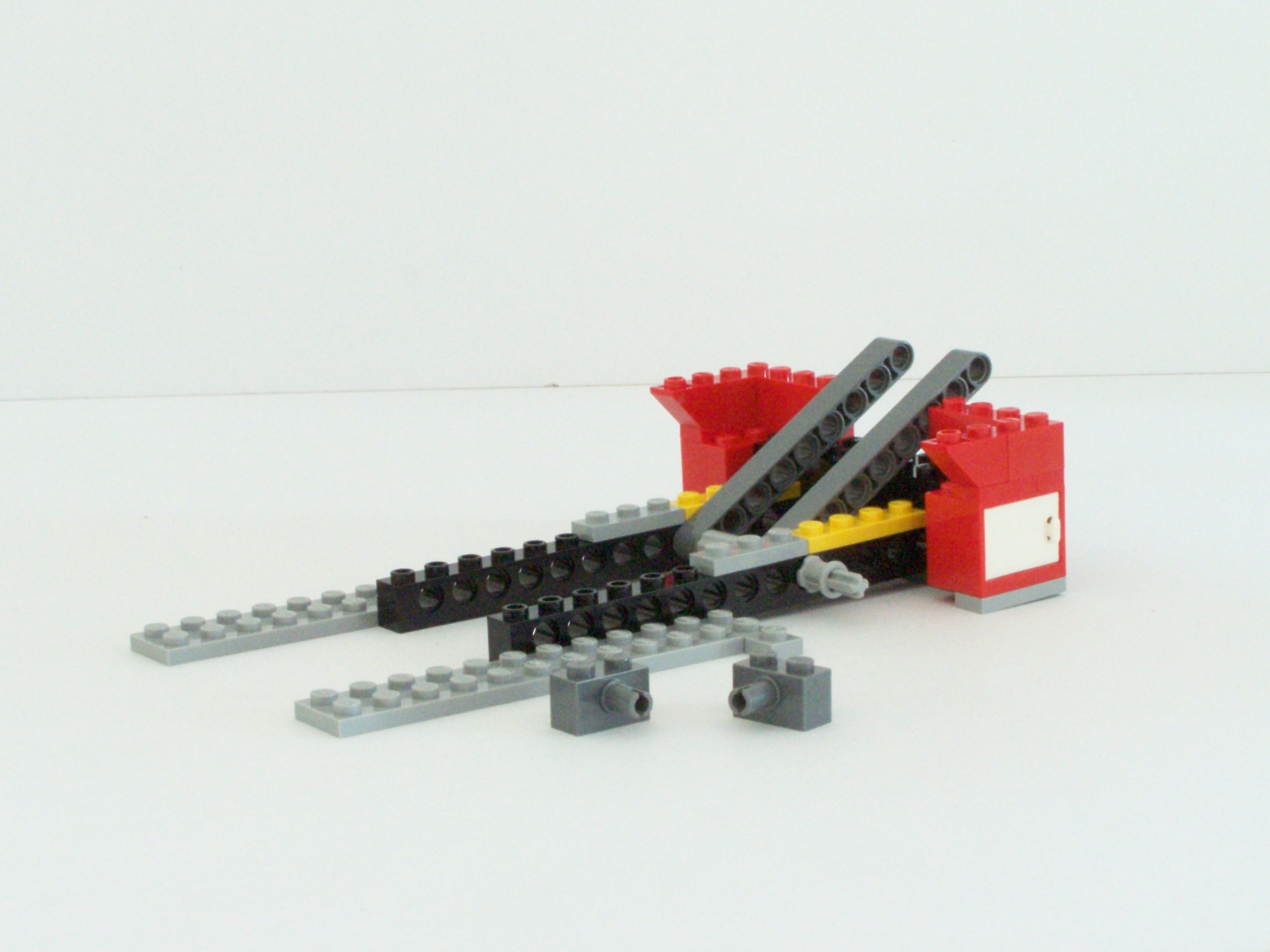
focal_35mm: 75
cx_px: 635
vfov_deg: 19.6
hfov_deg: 26.0
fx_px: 2752
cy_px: 476
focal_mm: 12.4
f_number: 8
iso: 400
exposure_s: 1
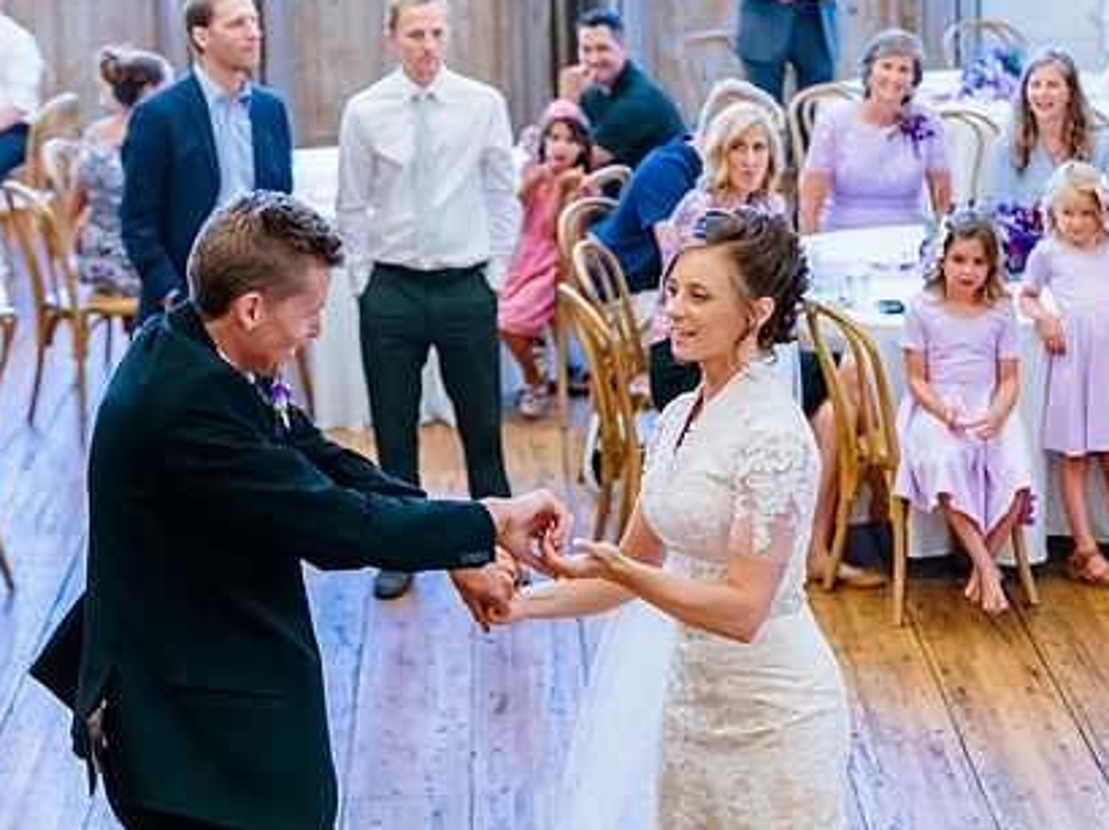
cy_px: 473
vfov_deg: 14.5
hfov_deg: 19.3
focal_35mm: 102
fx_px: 3266
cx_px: 625
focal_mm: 75
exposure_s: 1/500
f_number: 2.8
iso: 2000
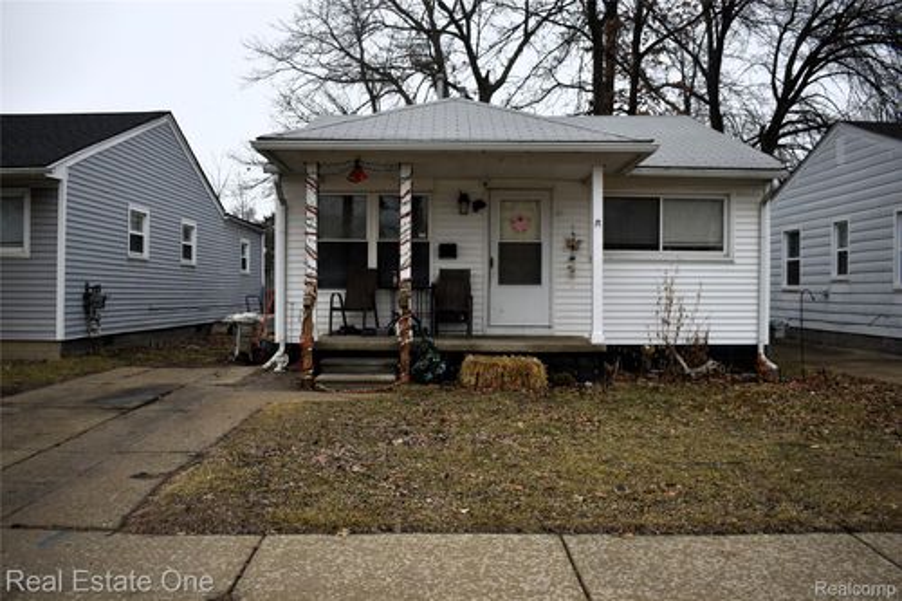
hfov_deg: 57.2
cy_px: 300
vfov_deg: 39.9
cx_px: 451
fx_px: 827
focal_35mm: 33
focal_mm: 22
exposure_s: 1/160
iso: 100
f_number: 3.8
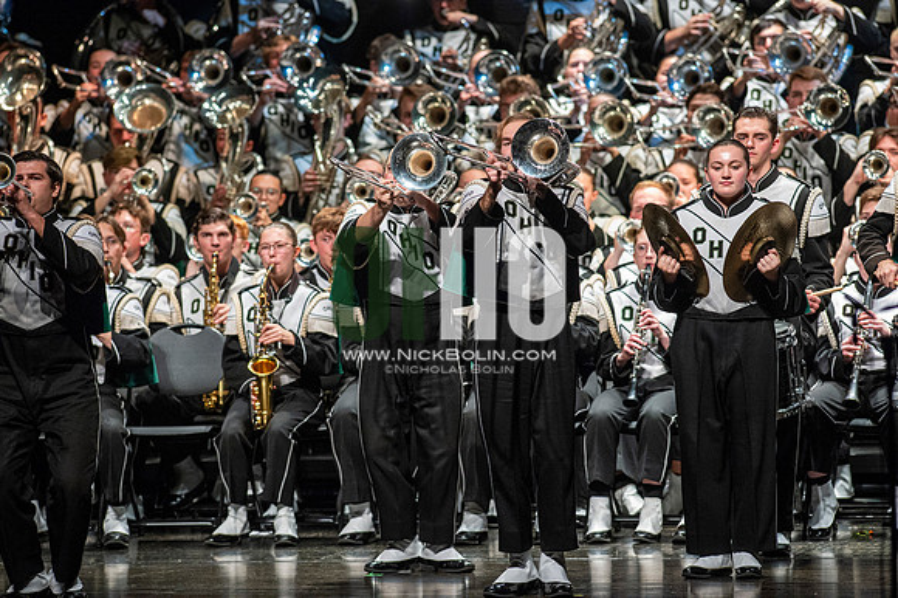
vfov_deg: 4.6
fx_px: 7479
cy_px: 299
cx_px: 449
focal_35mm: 300
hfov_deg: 6.9
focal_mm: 300
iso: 5000
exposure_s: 1/400
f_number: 5.6
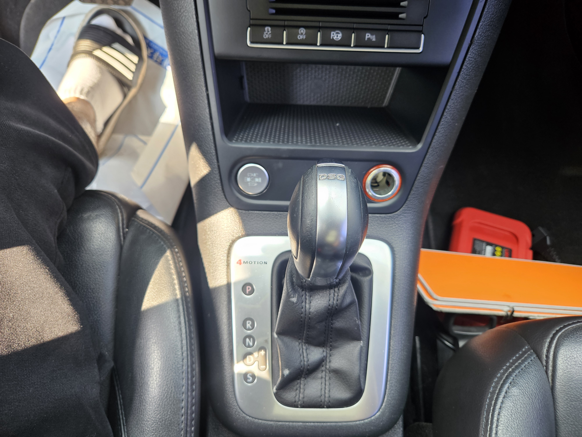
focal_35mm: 23
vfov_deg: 58.9
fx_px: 387
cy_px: 218
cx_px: 291
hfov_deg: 73.9
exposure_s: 1/207
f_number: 1.8
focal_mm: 5.4
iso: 160
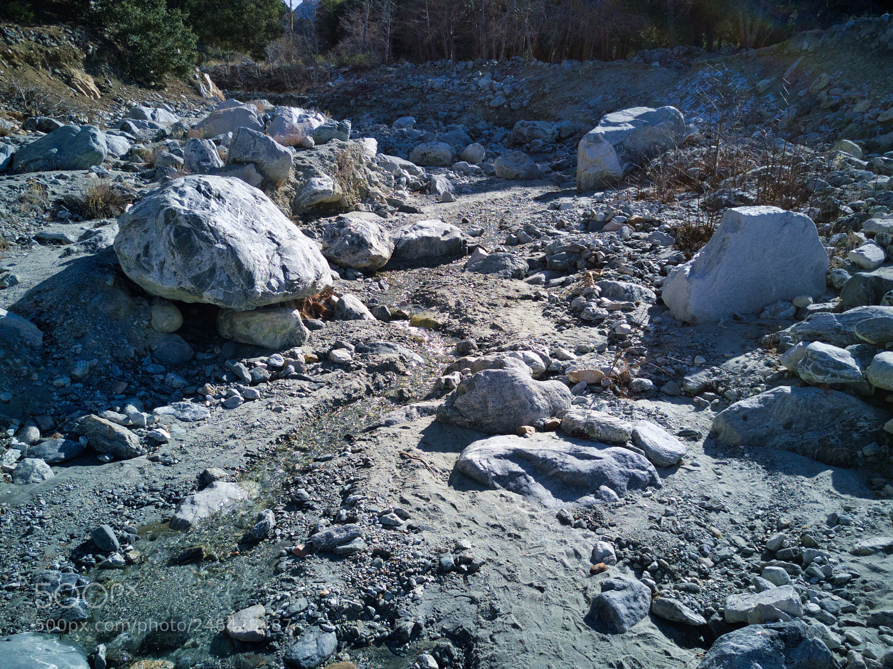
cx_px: 446
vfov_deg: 53.0
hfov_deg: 67.3
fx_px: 671
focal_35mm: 26
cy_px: 334
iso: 100
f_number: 2.2
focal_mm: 4.7
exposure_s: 1/2041
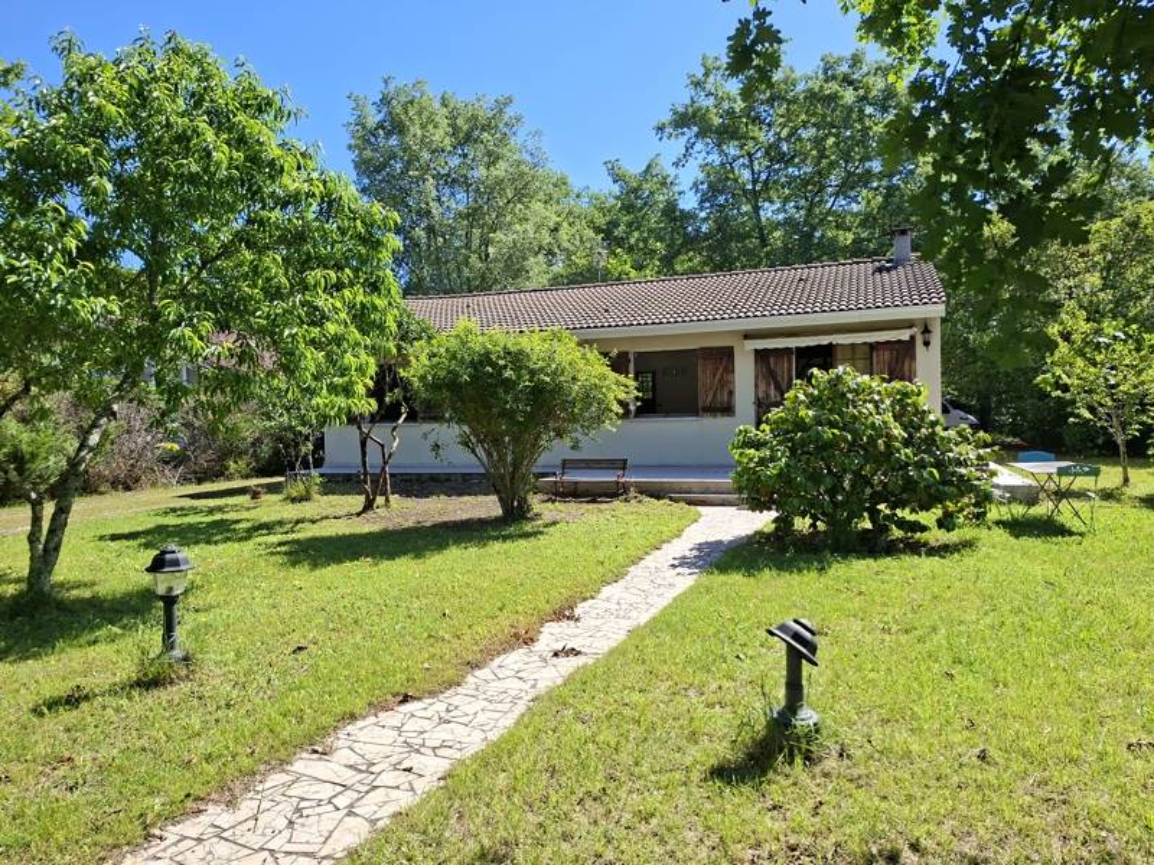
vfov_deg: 58.9
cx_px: 577
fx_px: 767
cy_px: 432
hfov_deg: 73.9
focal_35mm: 23
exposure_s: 1/1274
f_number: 1.8
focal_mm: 5.54
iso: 50
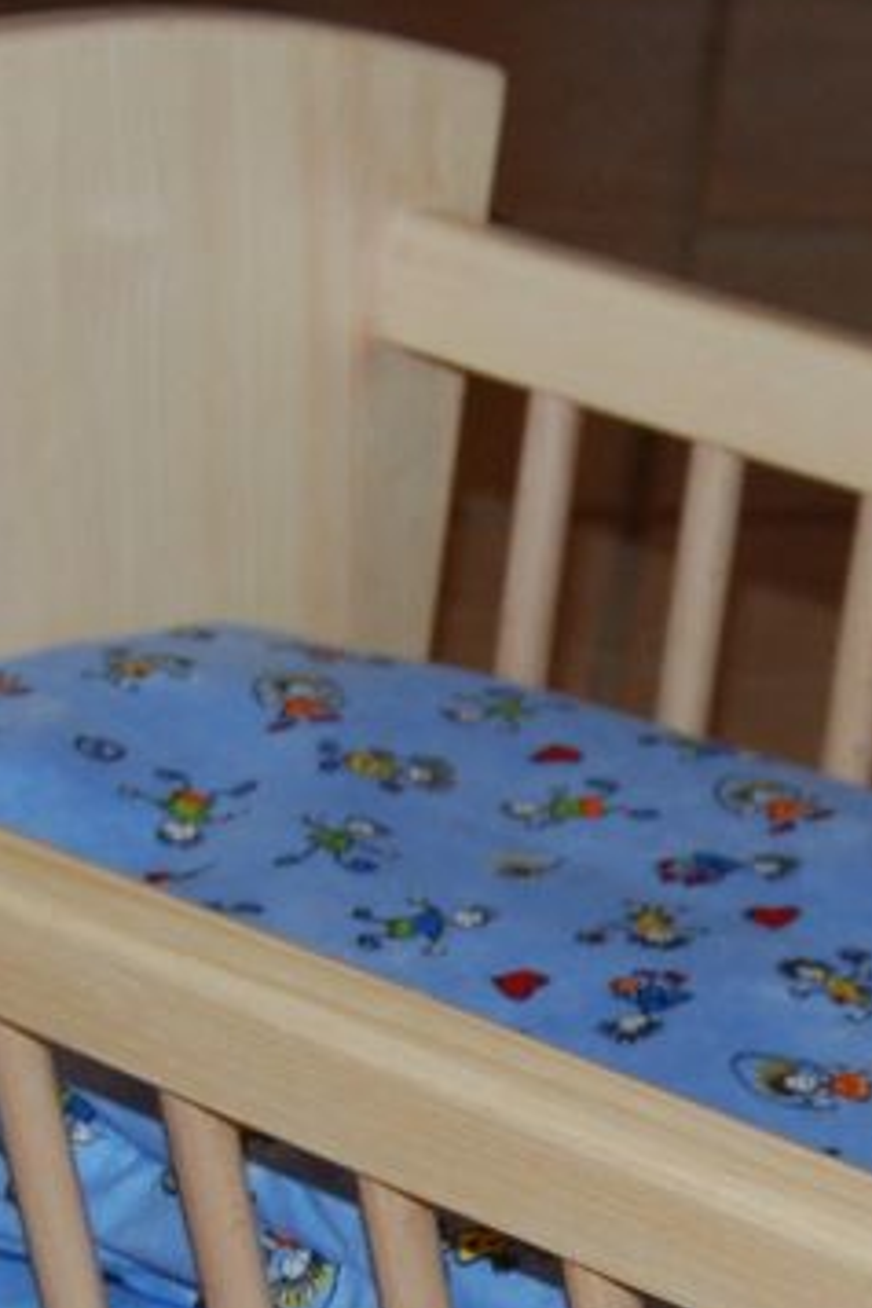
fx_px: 6576
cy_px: 1308
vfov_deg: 11.2
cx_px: 645
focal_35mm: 181
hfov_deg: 7.6
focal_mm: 28
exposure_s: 1/60
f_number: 4.2
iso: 400
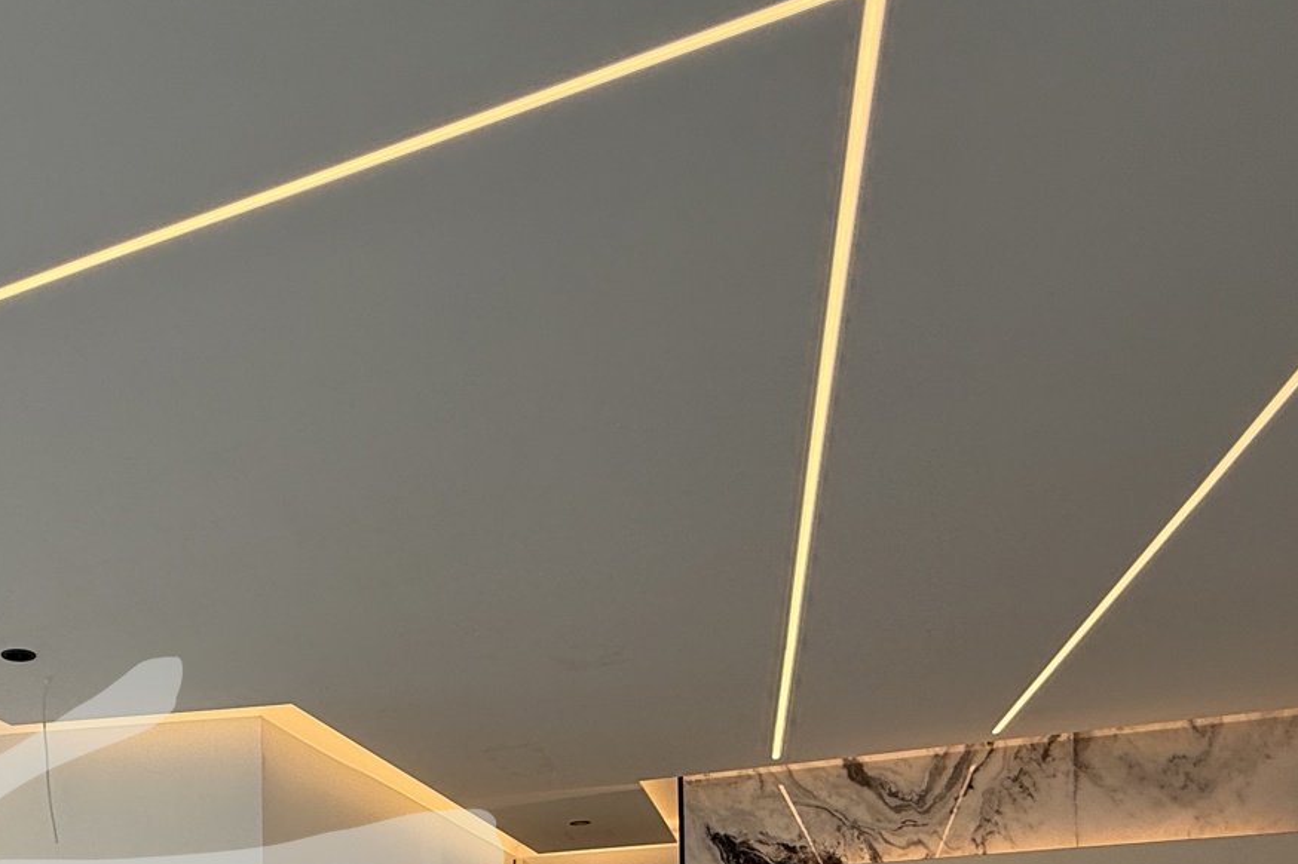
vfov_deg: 34.1
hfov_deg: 53.0
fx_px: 1153
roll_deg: +1.1
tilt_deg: +2.0
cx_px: 183
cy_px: 1005
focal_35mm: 32
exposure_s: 1/133
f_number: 2.2
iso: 50
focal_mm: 2.22
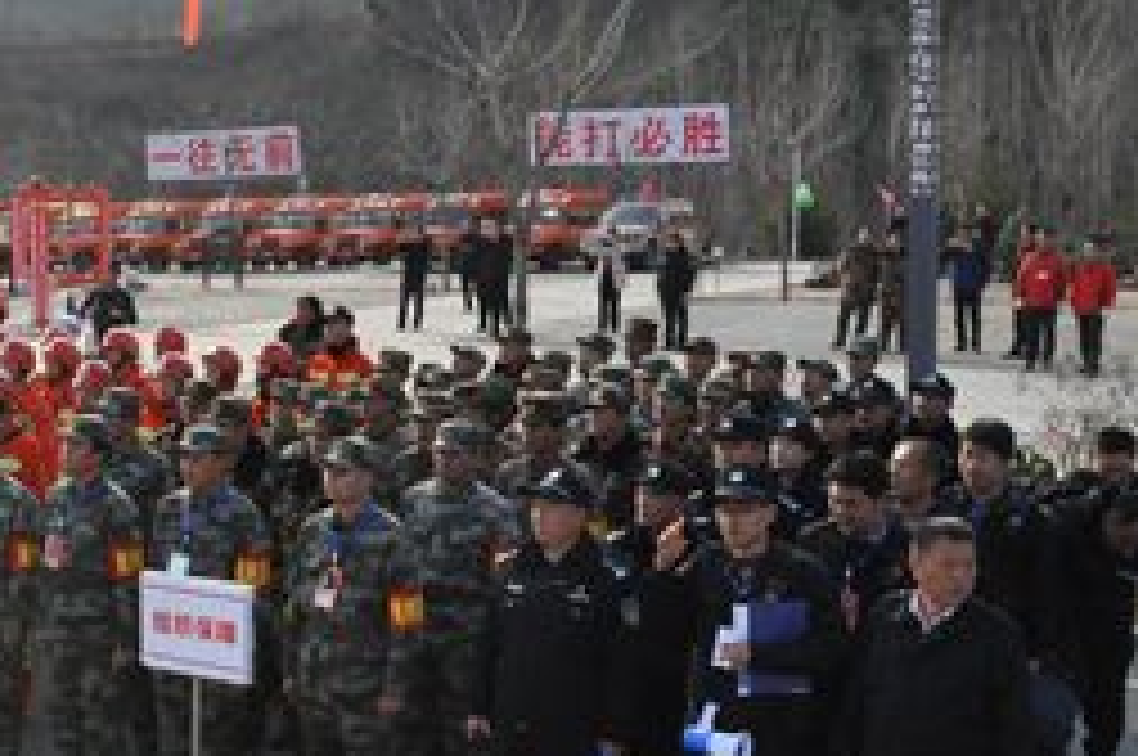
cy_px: 317
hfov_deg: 28.5
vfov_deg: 21.2
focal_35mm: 64
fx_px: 2020
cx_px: -126
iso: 1250
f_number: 13
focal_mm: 18
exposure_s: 1/640
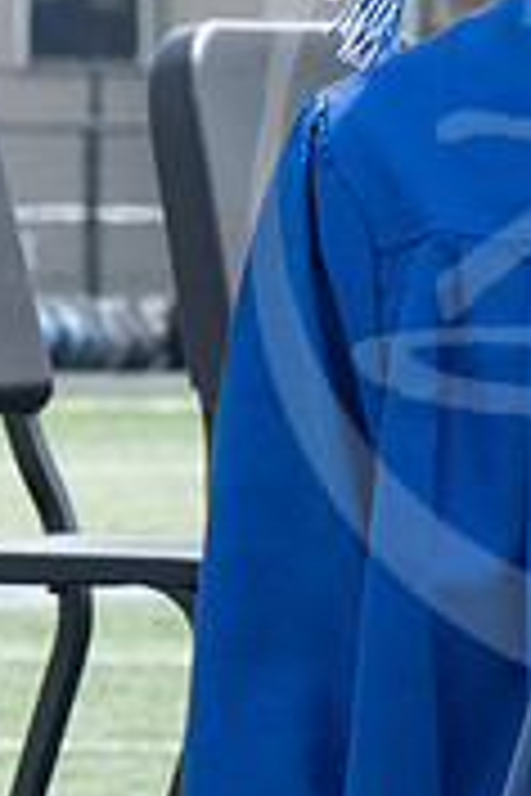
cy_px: 181
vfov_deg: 2.5
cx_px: 97
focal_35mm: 839
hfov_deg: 1.6
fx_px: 18561
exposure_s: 1/250
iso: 200
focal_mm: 80
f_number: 7.1
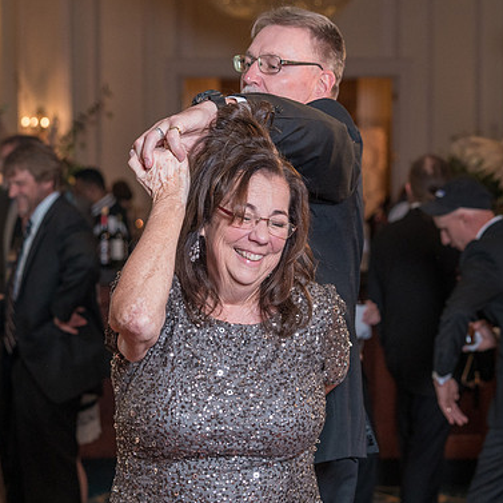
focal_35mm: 111
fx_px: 1825
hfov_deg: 15.7
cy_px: 296
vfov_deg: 15.7
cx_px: 310
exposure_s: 1/200
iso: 2000
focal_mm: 70
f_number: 4
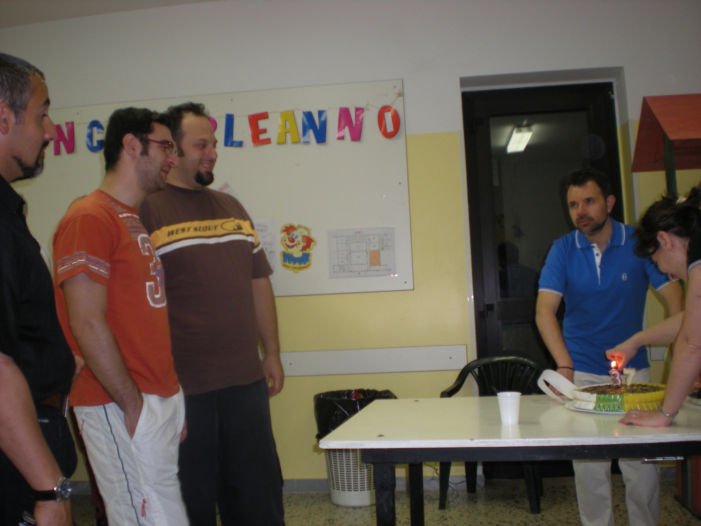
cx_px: 350
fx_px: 770
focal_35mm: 38
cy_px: 263
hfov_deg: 49.0
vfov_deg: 37.7
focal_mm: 6.3
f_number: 3.1
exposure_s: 1/30
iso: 124
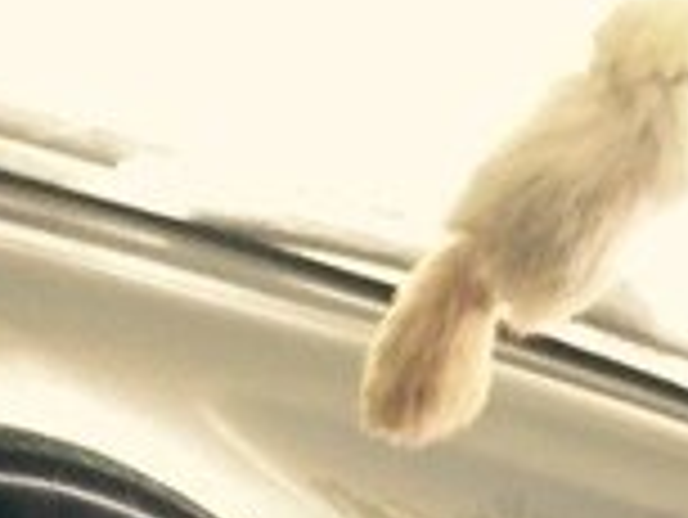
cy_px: 971
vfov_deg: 11.0
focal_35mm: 125
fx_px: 2486
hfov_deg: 14.8
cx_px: -306
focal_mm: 4.15
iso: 200
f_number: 2.2
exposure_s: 1/33
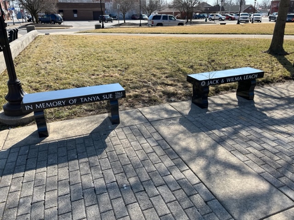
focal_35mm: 26
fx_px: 221
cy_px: 110
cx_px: 147
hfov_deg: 67.3
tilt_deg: -22.3
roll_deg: +1.5
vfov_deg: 53.1
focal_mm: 5.1
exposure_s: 1/1832
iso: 50
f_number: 1.6
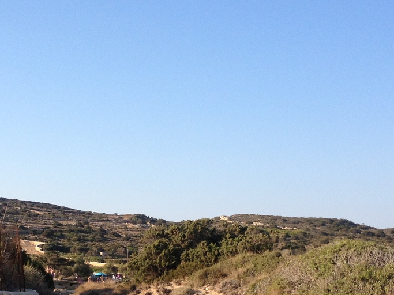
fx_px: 933
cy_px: 236
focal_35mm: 82
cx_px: 162
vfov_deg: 17.8
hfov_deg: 23.8
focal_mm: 4.28
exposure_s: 1/1082
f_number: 2.4
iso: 50
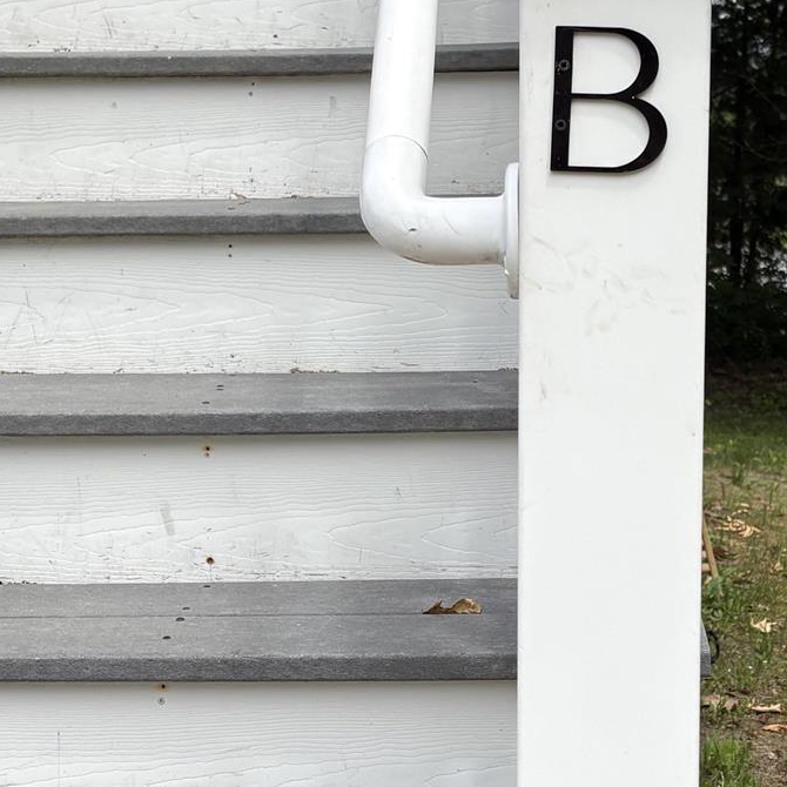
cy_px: 354
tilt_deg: -5.0
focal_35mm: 79
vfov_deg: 21.9
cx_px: 497
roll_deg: -0.5
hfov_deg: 21.9
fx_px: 2032
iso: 50
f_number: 1.6
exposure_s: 1/3279
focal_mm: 5.96
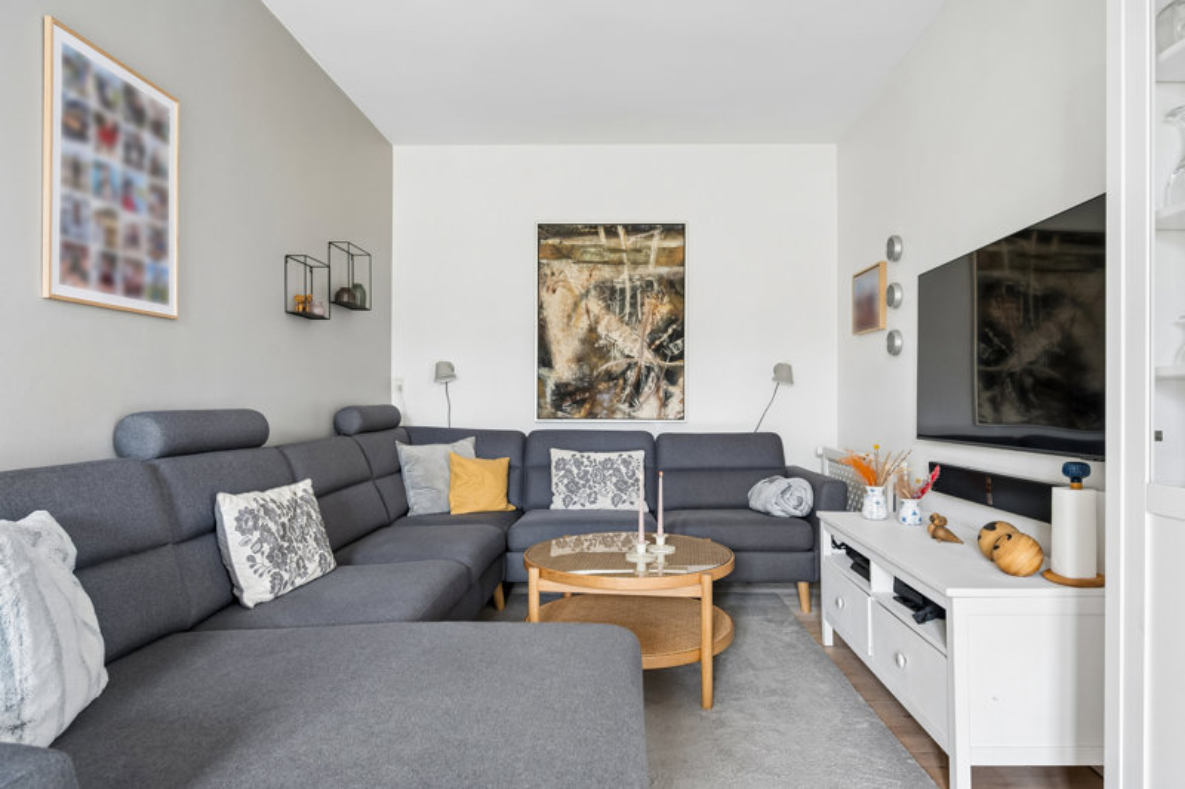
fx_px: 675
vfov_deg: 60.7
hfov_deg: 82.6
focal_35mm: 20
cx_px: 592
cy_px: 394
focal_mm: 20.5
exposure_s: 1/10
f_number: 6.3
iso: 400
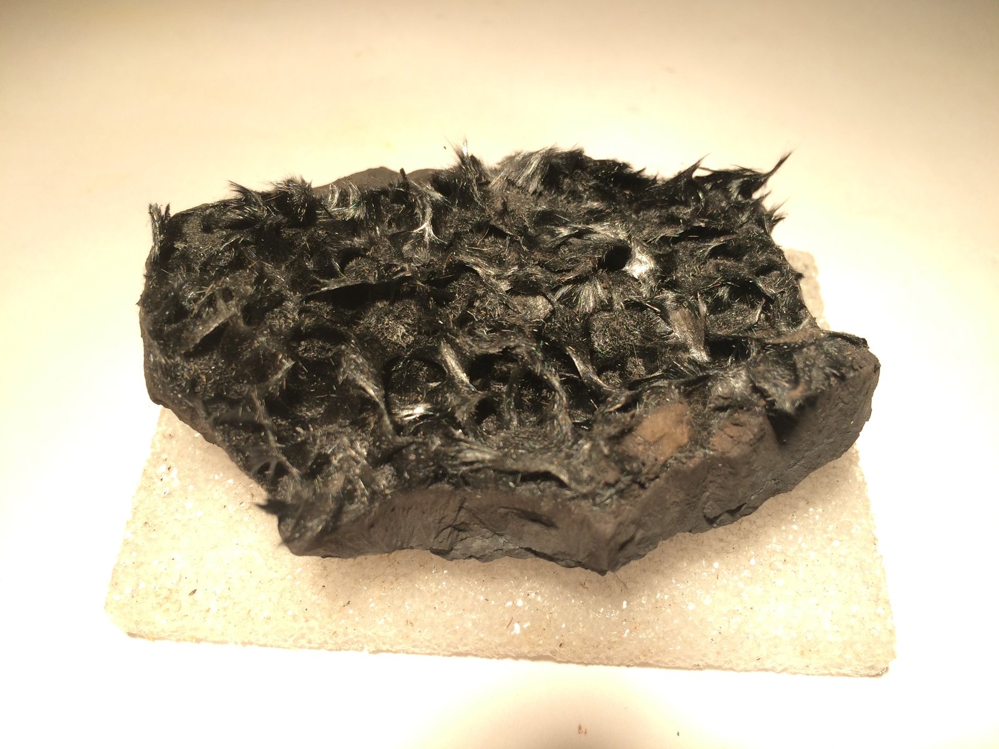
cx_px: 500
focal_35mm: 29
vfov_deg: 48.2
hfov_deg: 61.7
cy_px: 374
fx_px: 837
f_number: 2.2
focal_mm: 4.15
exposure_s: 1/120
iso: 50
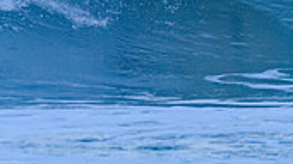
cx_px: 187
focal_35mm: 2163
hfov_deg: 1.0
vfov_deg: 0.6
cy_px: -83
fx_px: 16797
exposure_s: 1/2000
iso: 800
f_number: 5.6
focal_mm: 500
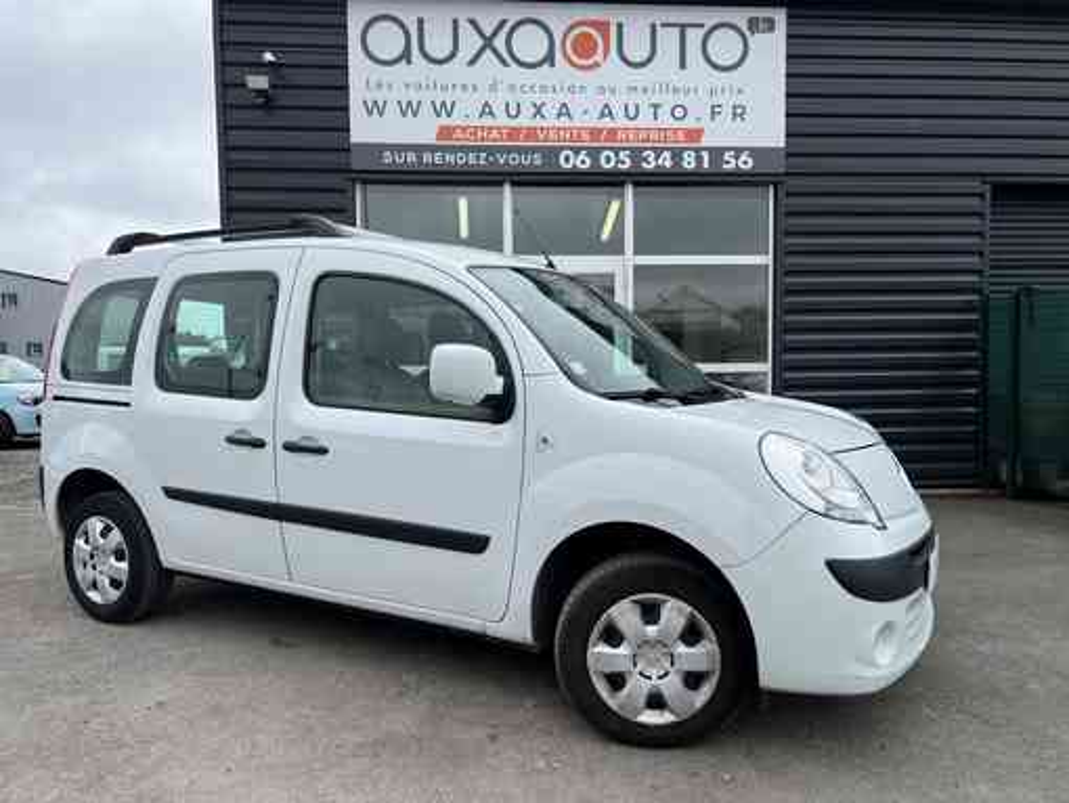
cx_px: 534
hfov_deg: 67.3
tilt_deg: -3.6
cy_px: 402
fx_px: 803
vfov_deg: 53.1
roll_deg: +0.5
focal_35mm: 26
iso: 50
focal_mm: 5.7
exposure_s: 1/2353
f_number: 1.5
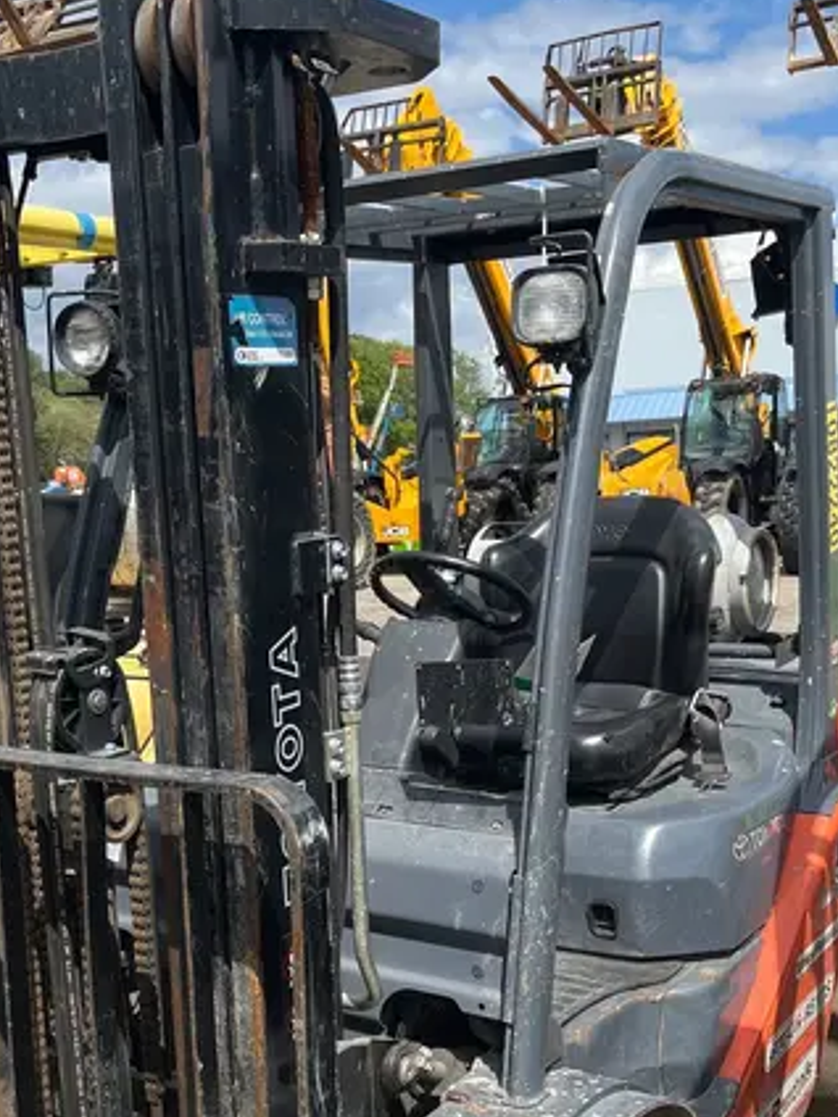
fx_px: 1453
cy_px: 757
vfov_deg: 41.5
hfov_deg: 32.0
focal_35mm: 45
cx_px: 306
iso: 50
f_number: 1.6
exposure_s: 1/2571
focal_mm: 5.1
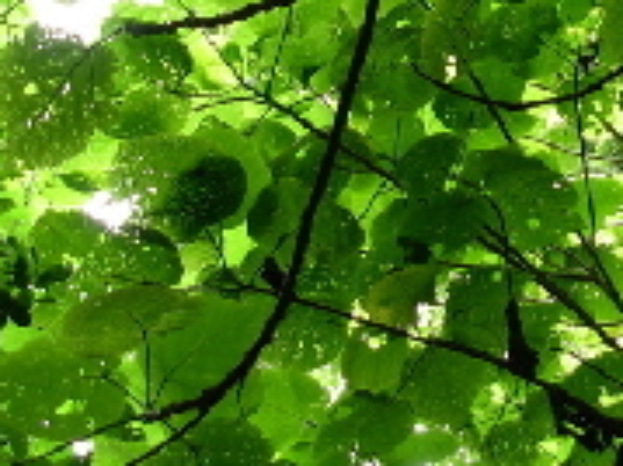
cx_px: 477
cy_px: 70
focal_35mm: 102
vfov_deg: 14.4
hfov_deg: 19.1
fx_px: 1835
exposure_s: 1/21.9
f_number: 2.9
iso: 79
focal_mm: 6.3
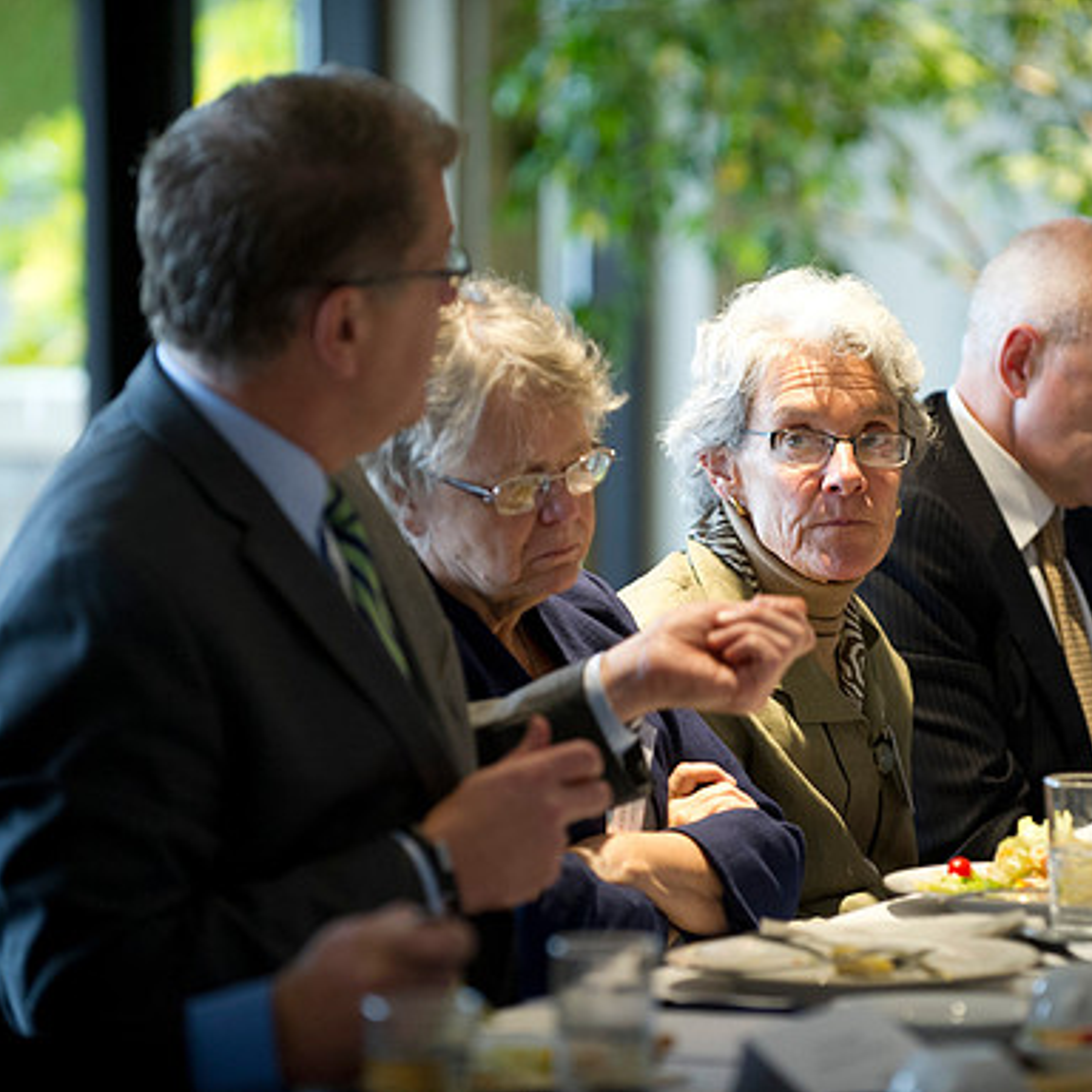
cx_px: 719
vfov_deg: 8.8
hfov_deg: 8.8
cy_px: 546
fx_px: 7102
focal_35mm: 199
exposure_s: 1/100
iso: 2500
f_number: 2.8
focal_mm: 155
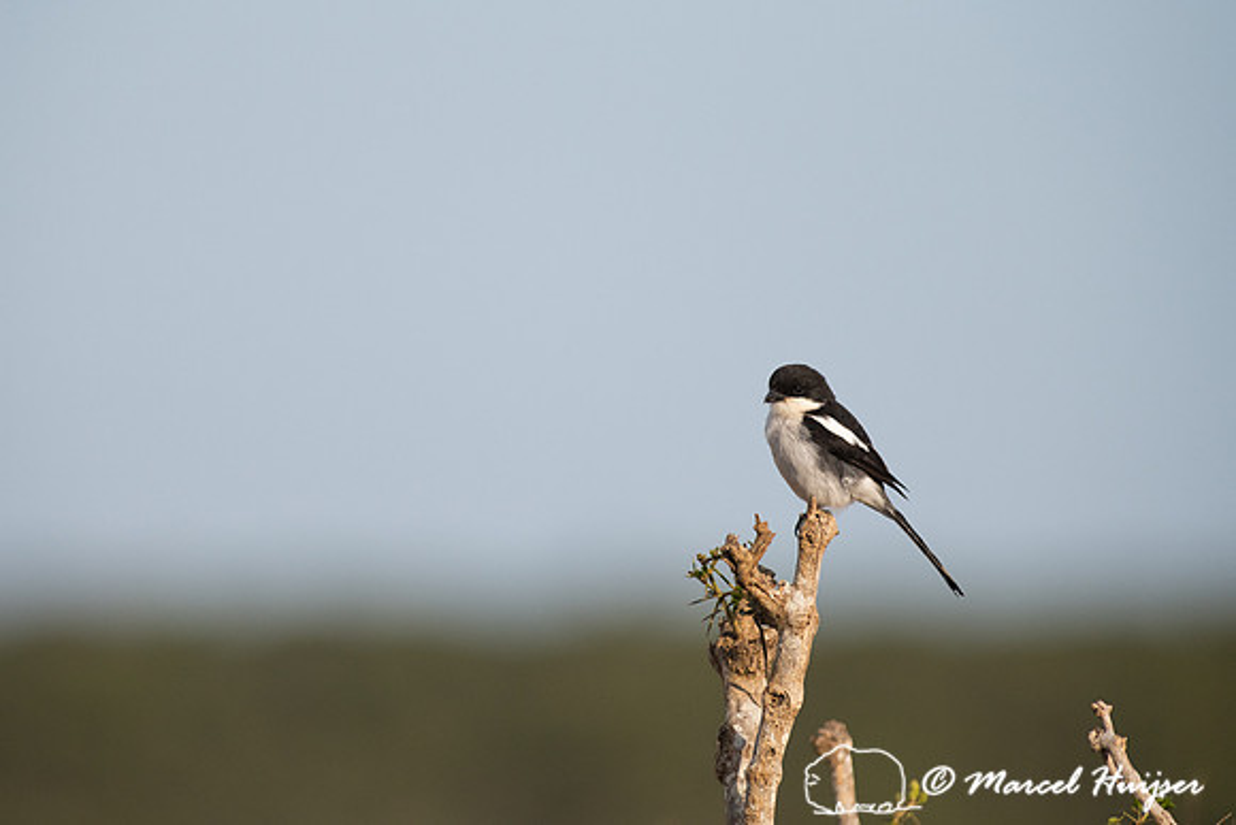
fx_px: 24800
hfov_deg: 2.9
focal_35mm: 722
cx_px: 556
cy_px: 328
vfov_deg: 1.9
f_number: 6.3
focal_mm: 600
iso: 800
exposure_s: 1/5000
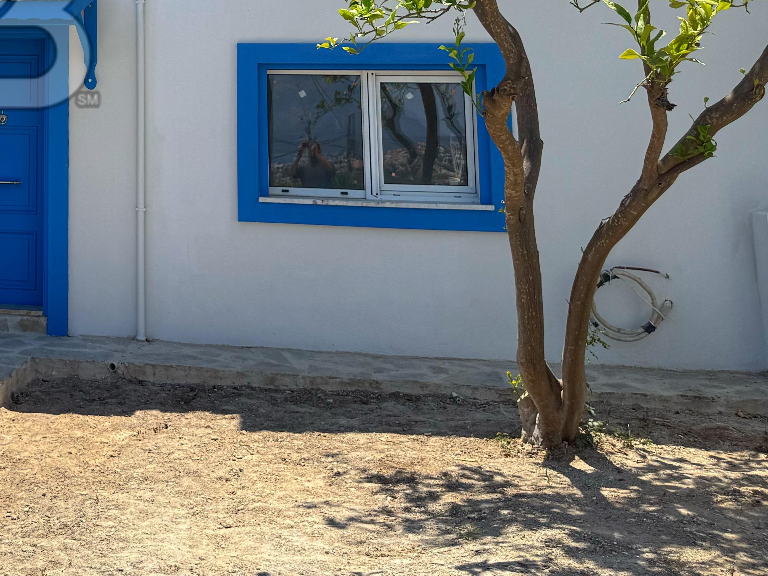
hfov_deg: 32.3
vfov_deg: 25.3
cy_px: -37
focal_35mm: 54
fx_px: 1198
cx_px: -24
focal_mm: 6.76
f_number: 1.78
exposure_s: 1/4405
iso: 80
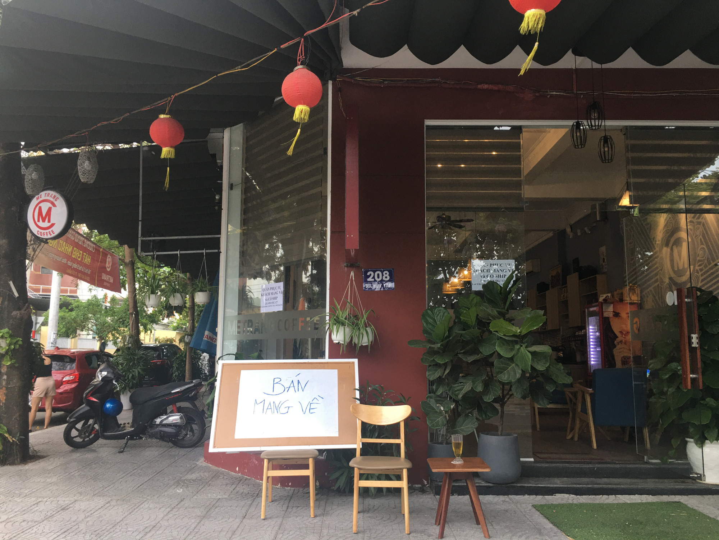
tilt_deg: +9.3
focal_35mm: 29
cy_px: 270
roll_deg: -0.5
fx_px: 602
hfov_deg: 61.7
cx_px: 360
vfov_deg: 48.2
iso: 25
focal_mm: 4.15
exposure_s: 1/33
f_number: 2.2
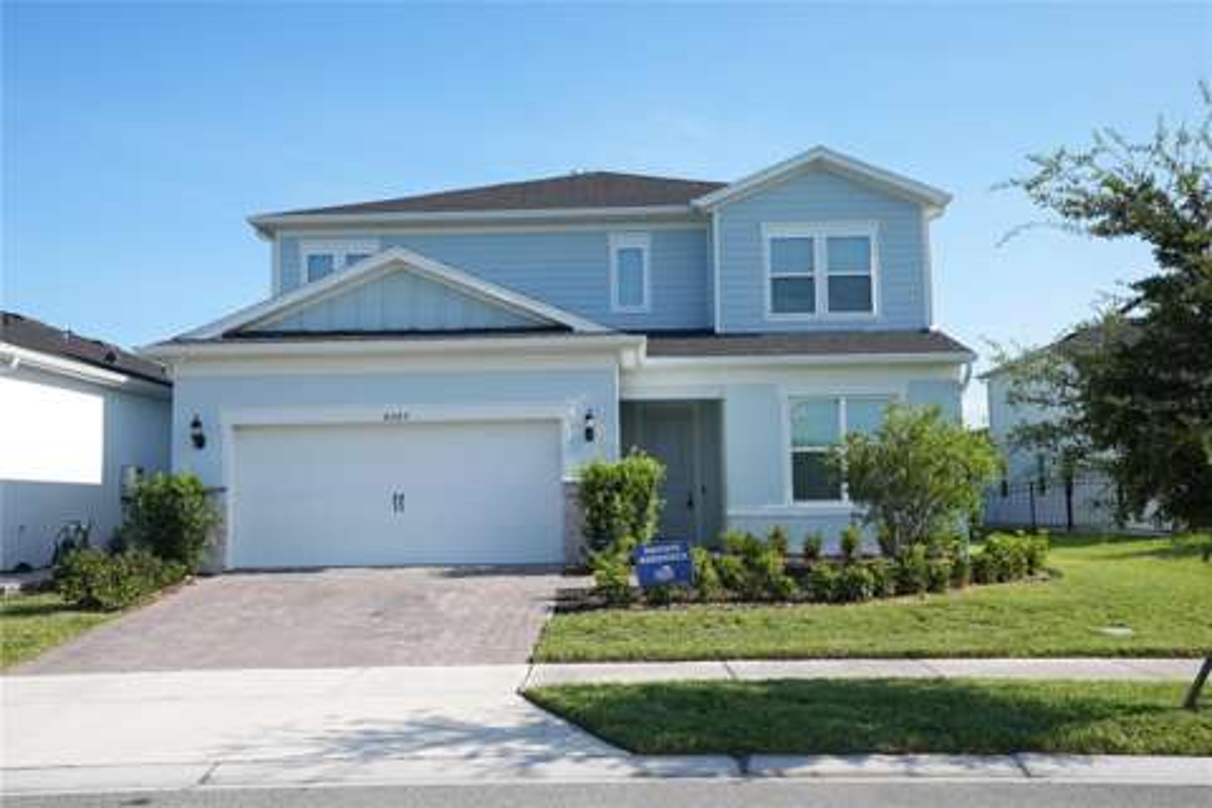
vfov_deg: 37.9
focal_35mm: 35
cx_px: 606
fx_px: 1178
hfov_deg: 54.4
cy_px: 404
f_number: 4.5
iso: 80
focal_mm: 35
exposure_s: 1/400
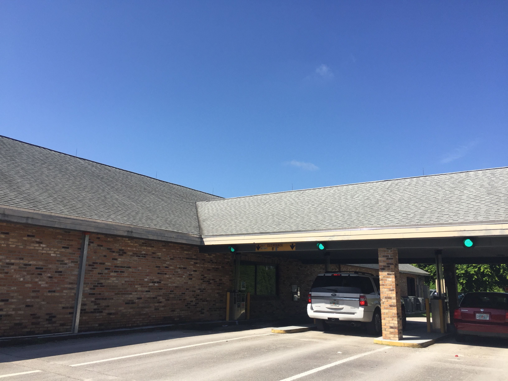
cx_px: 254
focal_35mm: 29
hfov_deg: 61.7
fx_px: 426
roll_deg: -3.0
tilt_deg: +13.5
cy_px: 190
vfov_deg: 48.2
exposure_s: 1/2083
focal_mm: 4.15
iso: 32
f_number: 2.2
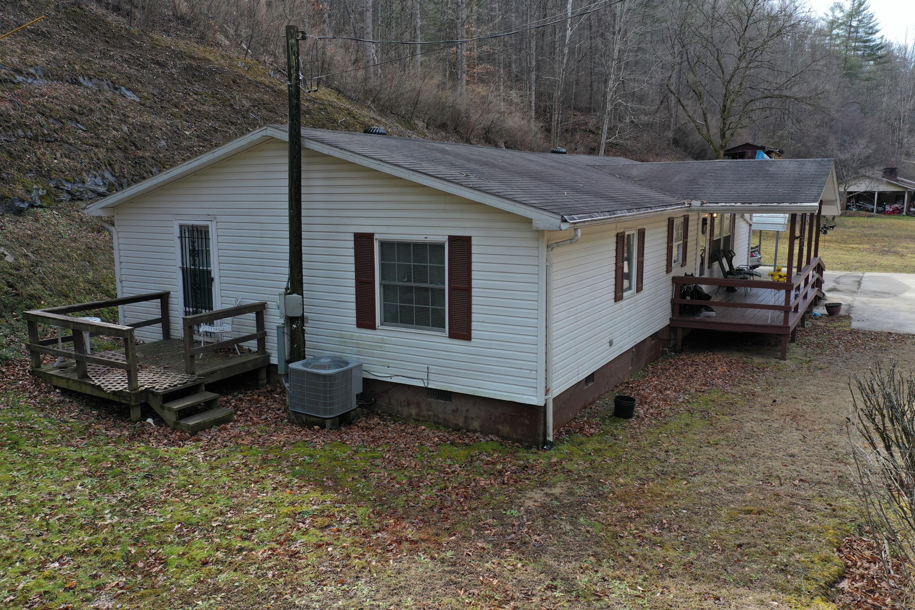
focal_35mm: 28
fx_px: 712
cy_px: 305
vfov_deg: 46.4
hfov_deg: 65.5
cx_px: 458
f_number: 4.5
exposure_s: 1/200
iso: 100
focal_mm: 10.26
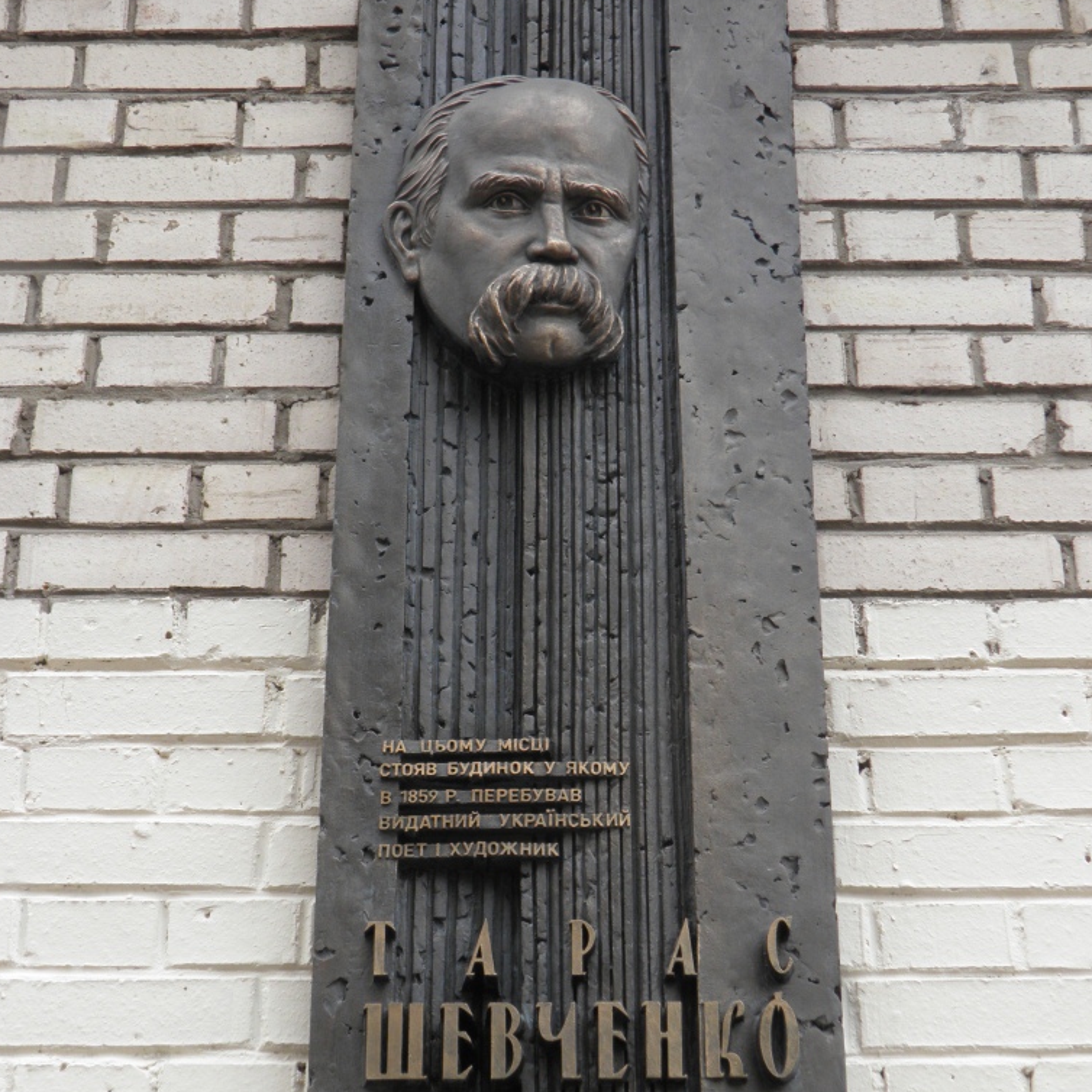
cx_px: 540
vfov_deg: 26.1
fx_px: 2356
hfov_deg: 26.1
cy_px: 621
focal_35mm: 66
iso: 50
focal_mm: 10
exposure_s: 1/60
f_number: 5.2
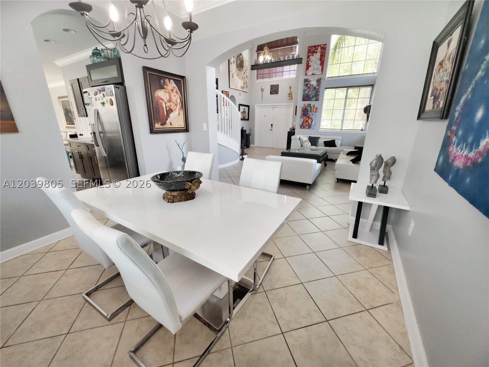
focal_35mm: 14
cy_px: 184
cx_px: 244
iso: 200
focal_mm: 2.22
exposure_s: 1/120
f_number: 2.2
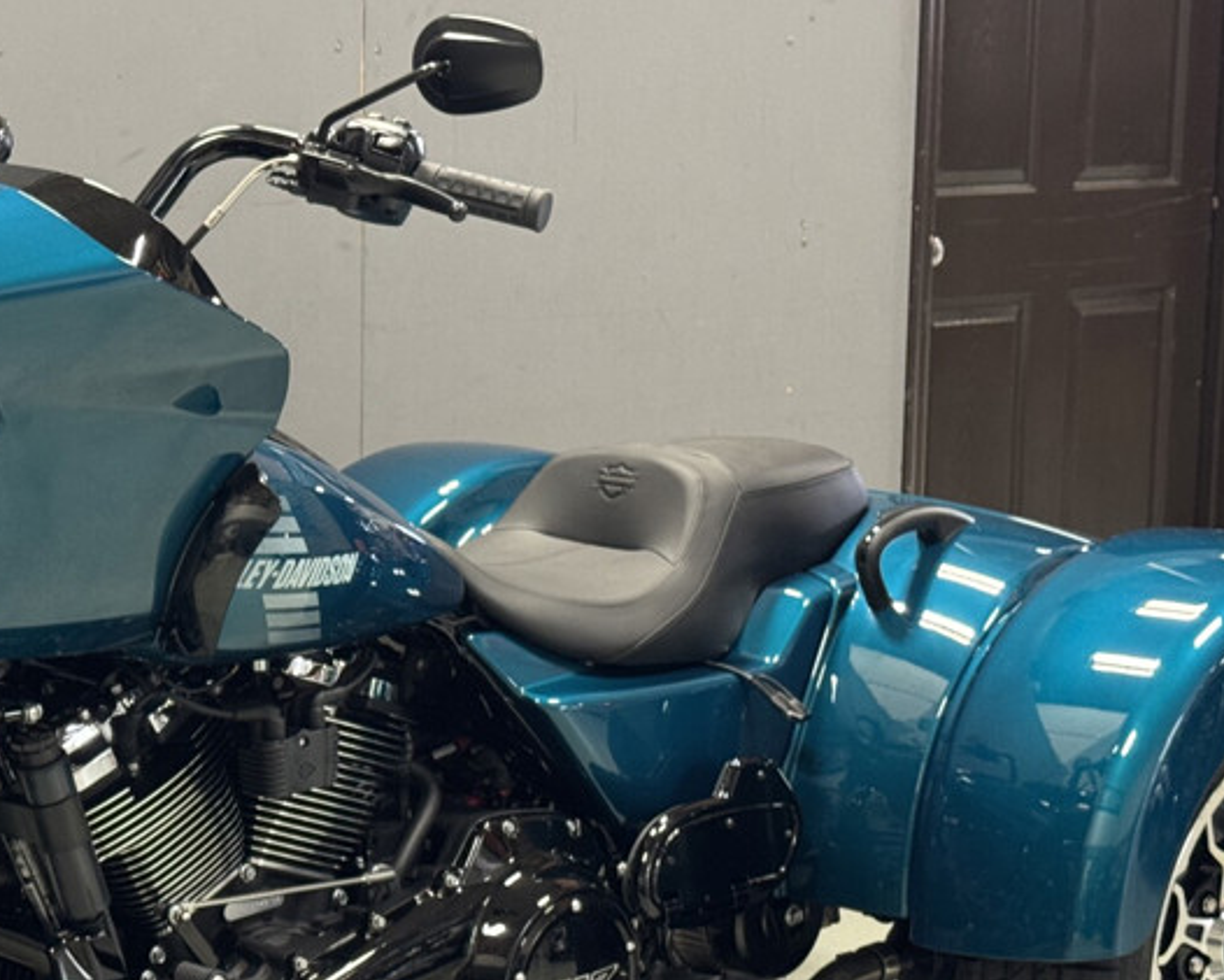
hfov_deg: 20.0
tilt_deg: -9.5
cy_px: 629
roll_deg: -0.1
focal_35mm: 95
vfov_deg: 16.2
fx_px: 3442
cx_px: 294
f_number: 1.78
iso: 250
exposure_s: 1/40
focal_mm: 6.76
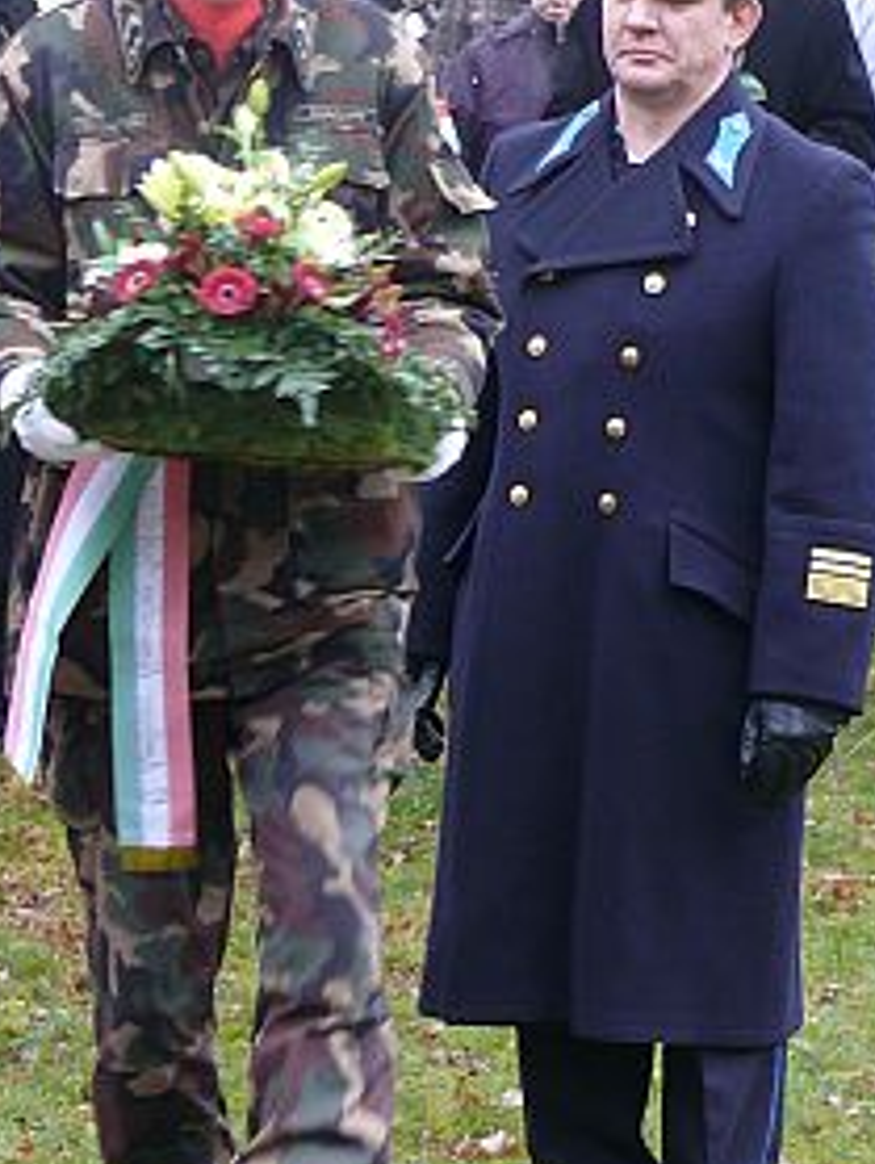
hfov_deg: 6.7
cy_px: 360
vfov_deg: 8.9
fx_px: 7471
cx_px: 473
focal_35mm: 222
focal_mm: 16.3
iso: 100
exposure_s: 1/30
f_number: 3.2
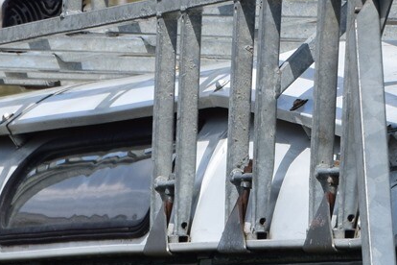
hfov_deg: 3.2
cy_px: 507
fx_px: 7057
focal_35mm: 640
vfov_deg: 2.1
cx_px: -297
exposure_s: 1/500
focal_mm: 92
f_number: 11
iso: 200
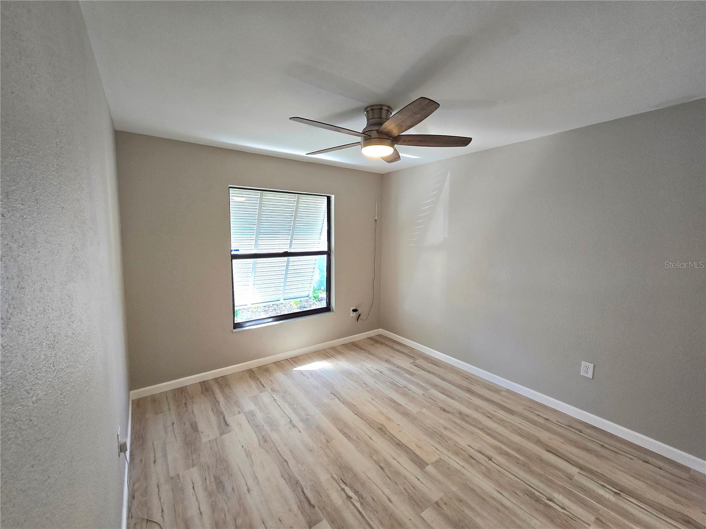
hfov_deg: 106.2
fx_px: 265
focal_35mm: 13
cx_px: 353
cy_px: 264
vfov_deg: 89.9
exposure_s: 1/60.2
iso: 80
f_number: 2.2
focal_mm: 2.2
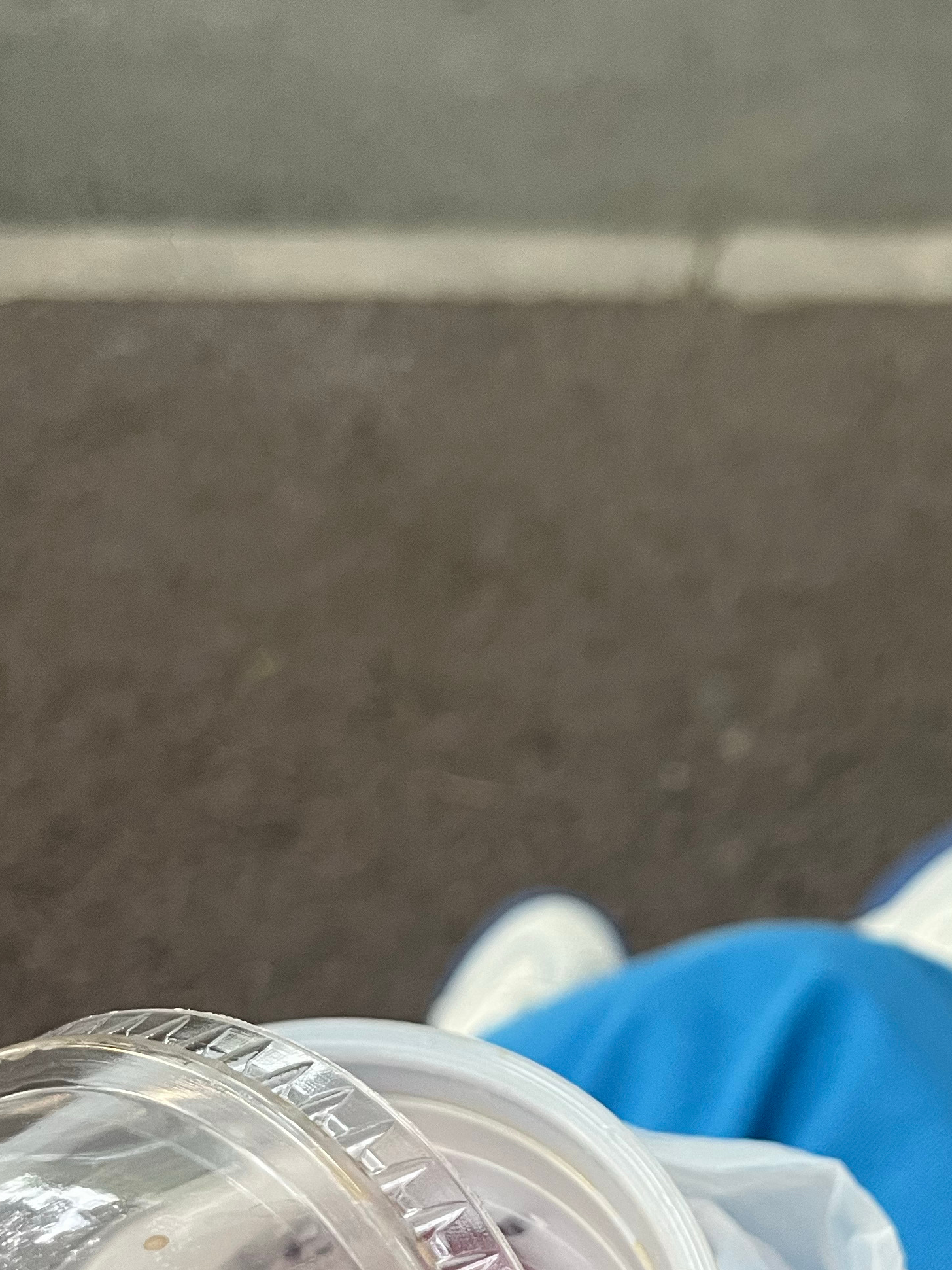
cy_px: 925
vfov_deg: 34.9
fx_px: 1980
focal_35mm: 54
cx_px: 728
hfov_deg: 26.6
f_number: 1.6
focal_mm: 5.1
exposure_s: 1/60
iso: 200
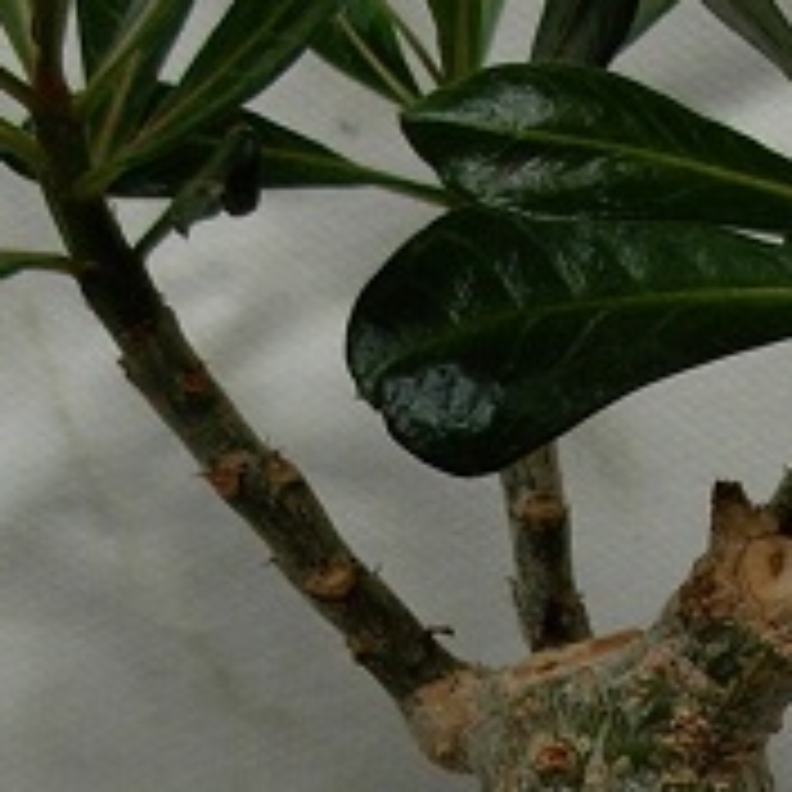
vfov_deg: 11.8
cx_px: 684
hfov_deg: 12.3
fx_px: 3650
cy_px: 1233
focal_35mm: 141
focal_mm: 6.3
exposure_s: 1/93.1
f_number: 2.9
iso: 79
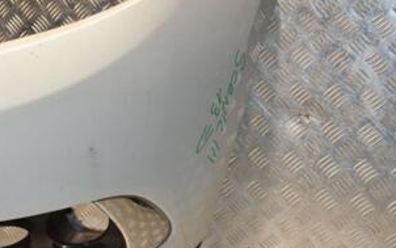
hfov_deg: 26.2
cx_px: 33
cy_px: 147
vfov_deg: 17.2
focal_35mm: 76
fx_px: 821
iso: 800
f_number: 7.1
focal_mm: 25
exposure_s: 1/200
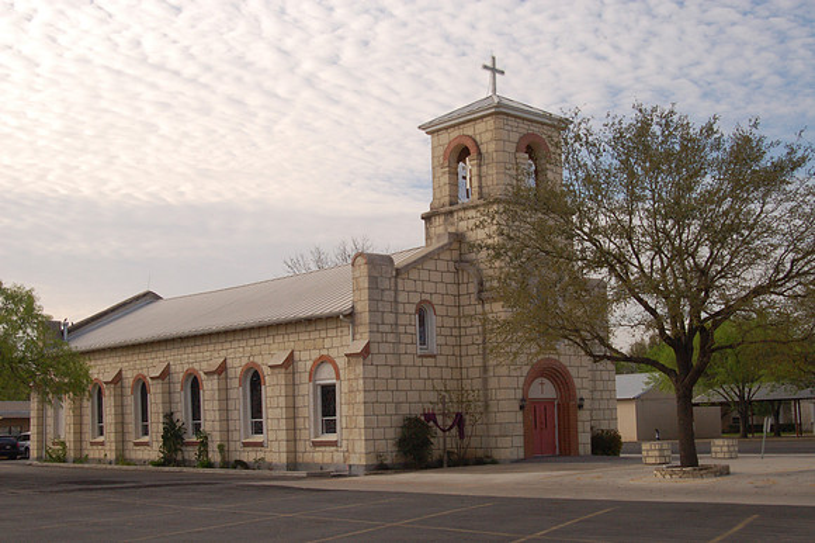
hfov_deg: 46.4
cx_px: 408
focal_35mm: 42
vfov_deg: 31.9
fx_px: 950
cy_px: 272
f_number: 22
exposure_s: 1/160
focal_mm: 28
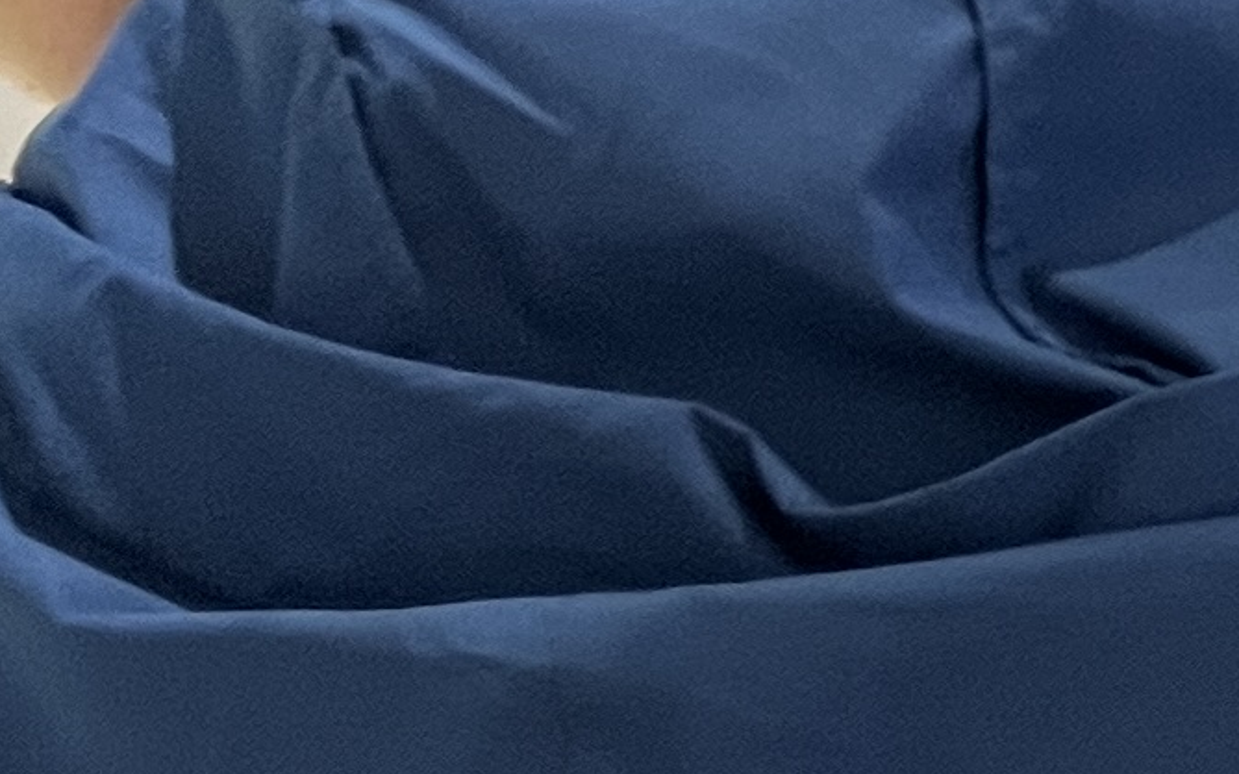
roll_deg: +1.6
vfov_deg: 7.5
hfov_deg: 10.8
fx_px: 5605
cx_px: 2902
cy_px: -830
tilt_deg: -12.8
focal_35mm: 166
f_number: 1.6
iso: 160
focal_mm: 5.1
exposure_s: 1/60
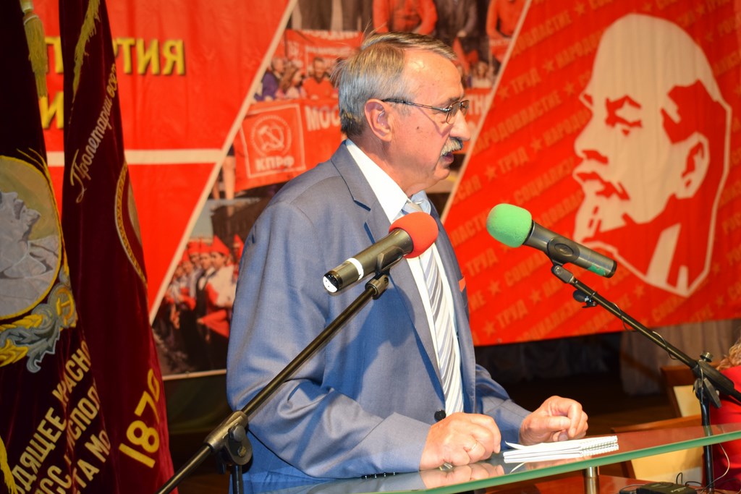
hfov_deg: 29.9
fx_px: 1389
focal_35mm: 68
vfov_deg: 20.2
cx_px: 370
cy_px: 247
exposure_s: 1/60
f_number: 5
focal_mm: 45
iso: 800
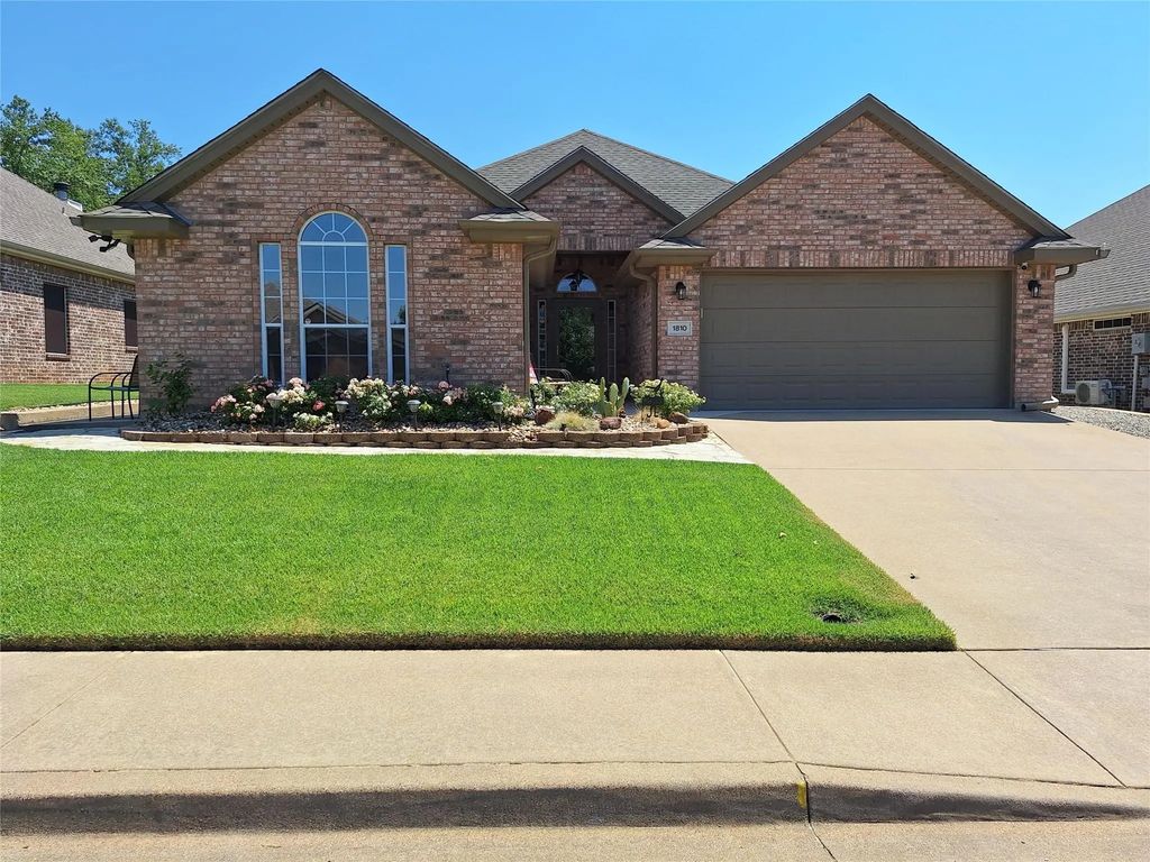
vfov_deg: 58.9
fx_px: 764
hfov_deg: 73.9
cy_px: 431
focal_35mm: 23
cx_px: 575
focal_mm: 5.54
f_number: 1.8
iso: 40
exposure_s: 1/3344
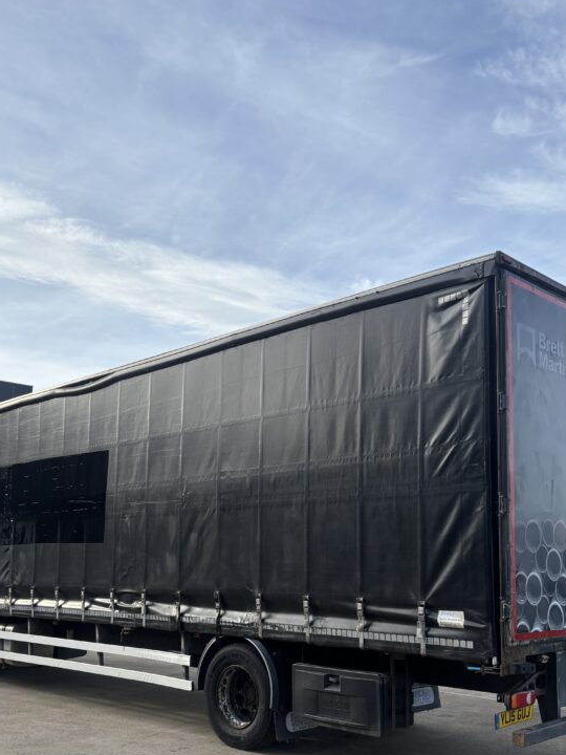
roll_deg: -0.2
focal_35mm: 37
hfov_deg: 38.6
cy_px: 490
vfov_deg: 49.4
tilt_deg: +5.2
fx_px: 807
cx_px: 262
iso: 50
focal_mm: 5.96
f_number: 1.6
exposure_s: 1/2513
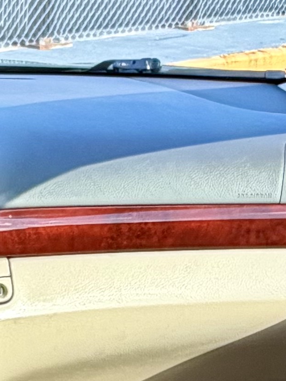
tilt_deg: -16.7
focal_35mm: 97
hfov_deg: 14.4
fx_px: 1069
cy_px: 238
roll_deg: +0.3
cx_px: -121
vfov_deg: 20.2
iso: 80
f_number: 2.2
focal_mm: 2.22
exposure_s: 1/121
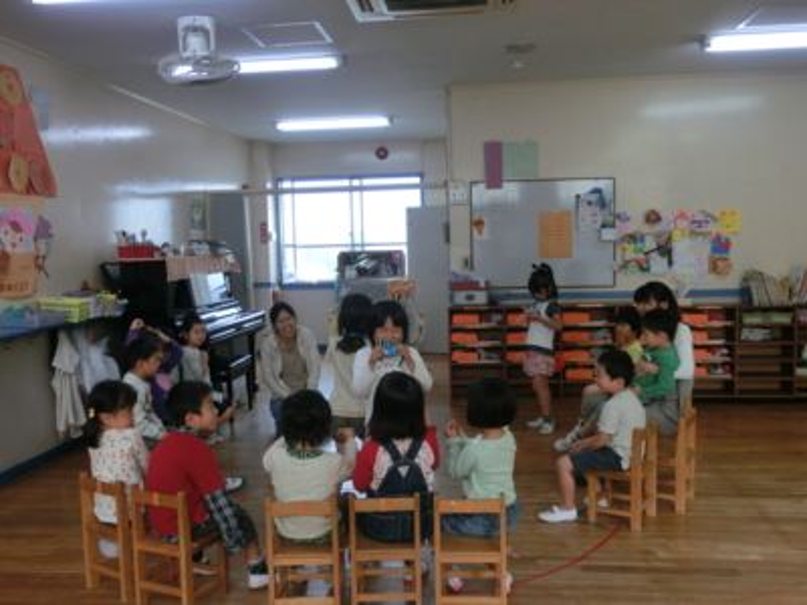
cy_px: 302
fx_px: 769
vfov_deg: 42.9
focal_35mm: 33
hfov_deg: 55.4
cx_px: 404
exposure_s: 1/80
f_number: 3.7
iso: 80
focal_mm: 5.93
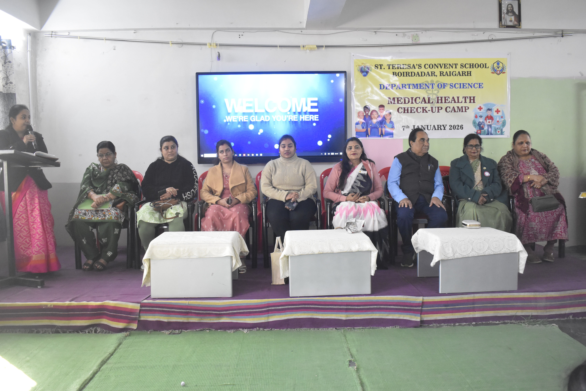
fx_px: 537
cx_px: 293
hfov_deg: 57.2
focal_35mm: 33
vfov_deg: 40.0
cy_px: 196
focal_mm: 22
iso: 3200
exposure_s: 1/80
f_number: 3.8
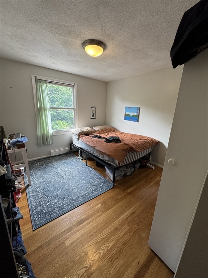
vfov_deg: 102.1
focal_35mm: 14
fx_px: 112
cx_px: 104
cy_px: 139
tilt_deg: -13.6
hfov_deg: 85.7
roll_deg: -1.3
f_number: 2.2
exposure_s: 1/120
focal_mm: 2.22
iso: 200
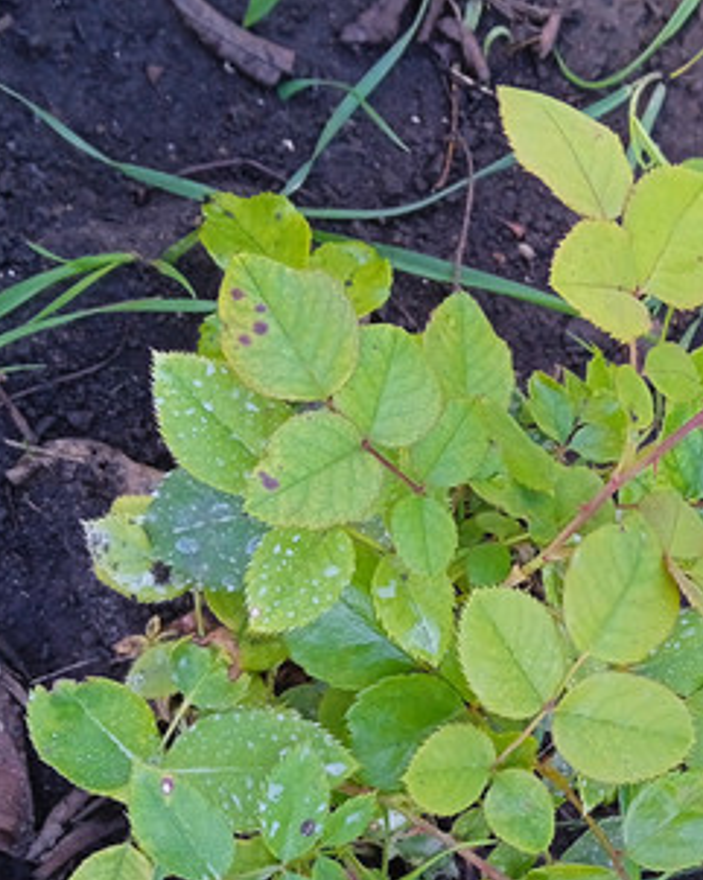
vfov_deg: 31.8
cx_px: 589
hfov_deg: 25.6
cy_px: 673
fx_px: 1511
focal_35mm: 58
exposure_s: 1/100
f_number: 2.2
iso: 215
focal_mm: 3.43
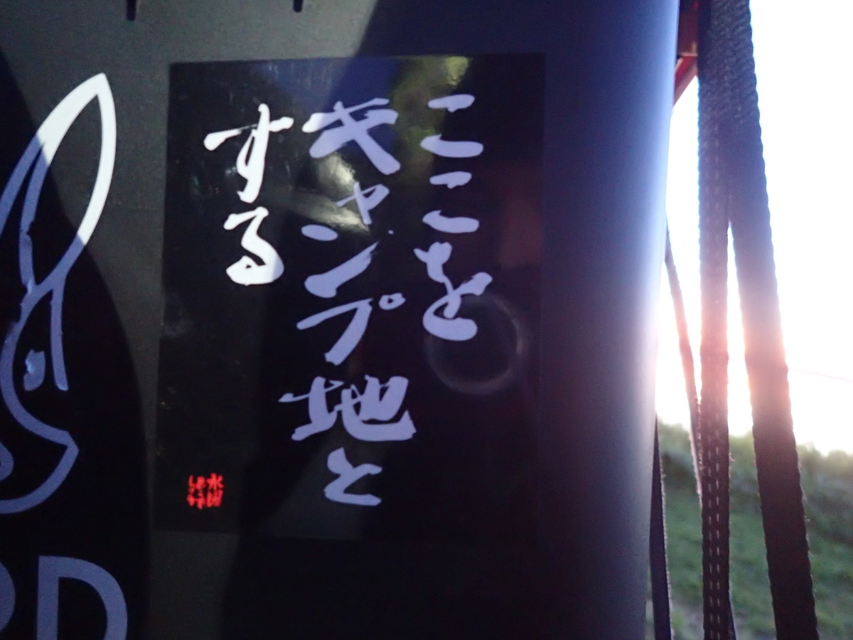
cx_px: 426
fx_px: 616
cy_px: 320
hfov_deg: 69.4
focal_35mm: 25
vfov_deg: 54.9
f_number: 2
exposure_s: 1/2.5
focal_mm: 4.5
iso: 1600
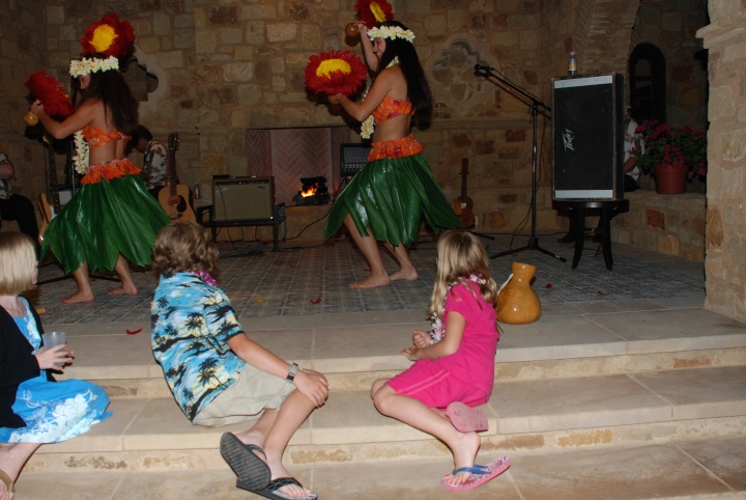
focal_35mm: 30
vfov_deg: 43.7
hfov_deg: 61.8
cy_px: 227
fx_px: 622
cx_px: 354
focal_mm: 18
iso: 250
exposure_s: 1/60
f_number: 4
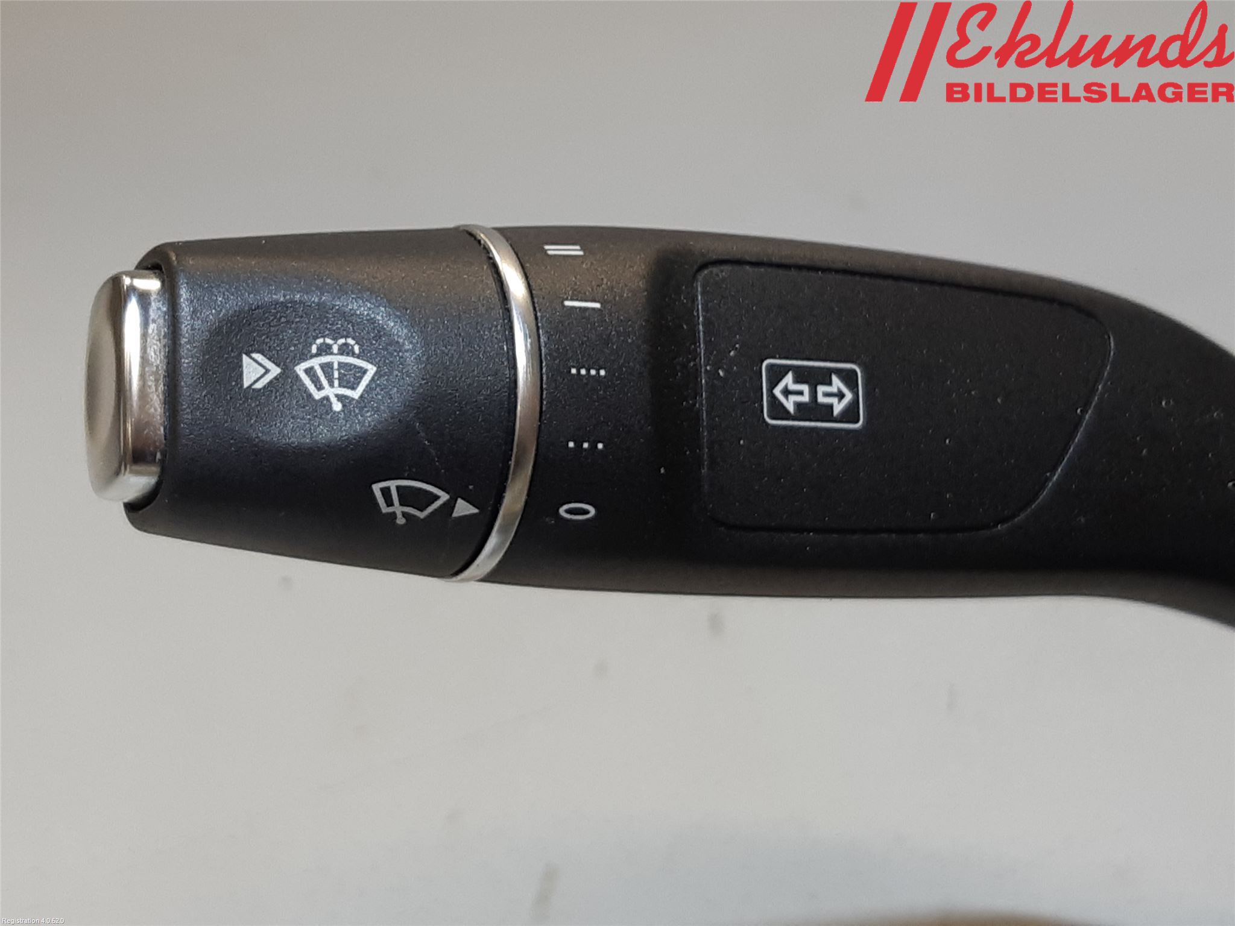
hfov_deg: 67.3
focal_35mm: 26
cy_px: 463
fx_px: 928
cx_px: 618
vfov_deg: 53.1
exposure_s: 1/50
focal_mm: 3.93
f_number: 1.7
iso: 64
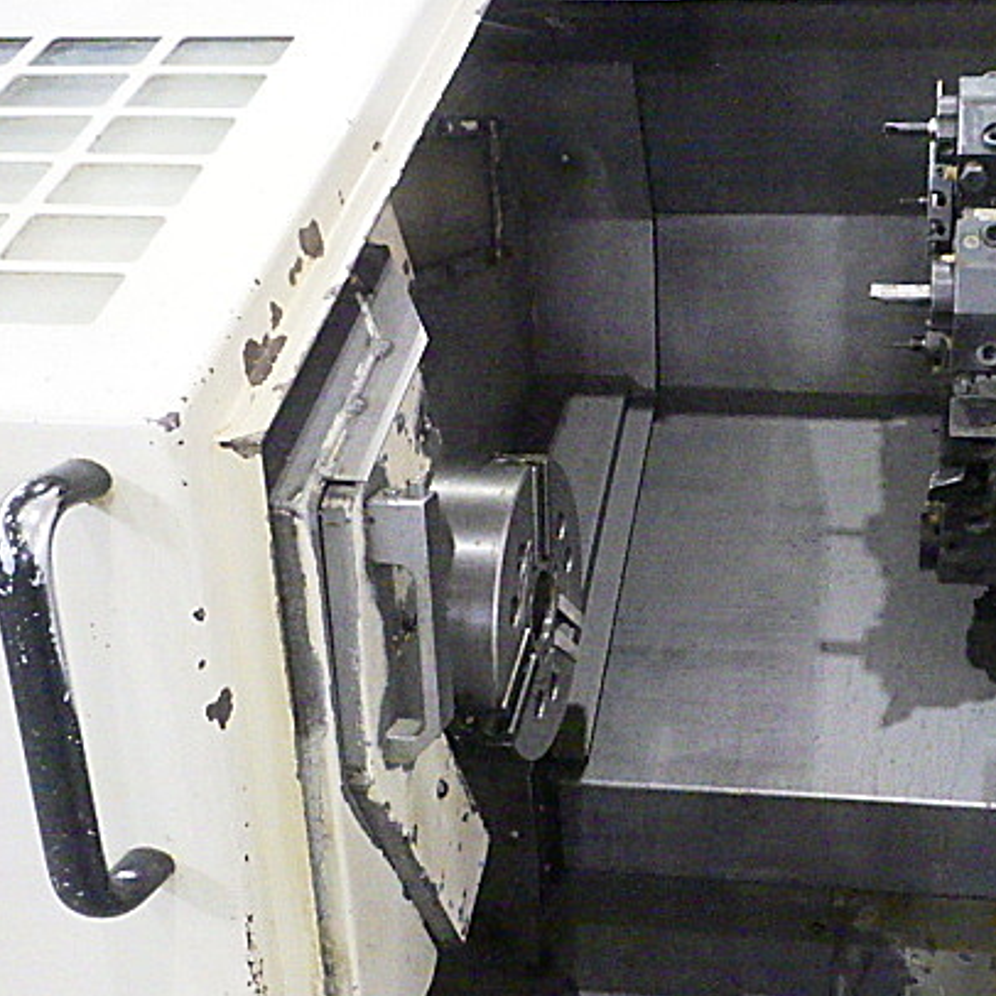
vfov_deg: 42.8
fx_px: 1270
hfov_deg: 41.5
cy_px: 508
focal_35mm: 39
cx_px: 758
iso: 1250
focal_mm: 5
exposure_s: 1/45
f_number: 3.5
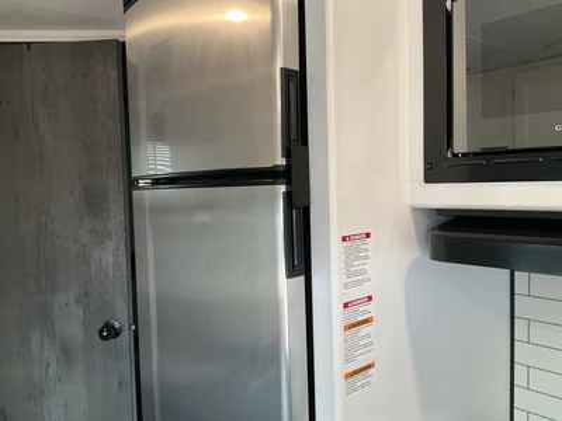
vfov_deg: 48.2
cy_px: 210
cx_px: 281
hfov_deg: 61.7
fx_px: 471
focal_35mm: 29
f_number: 1.8
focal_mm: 3
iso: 80
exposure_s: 1/60
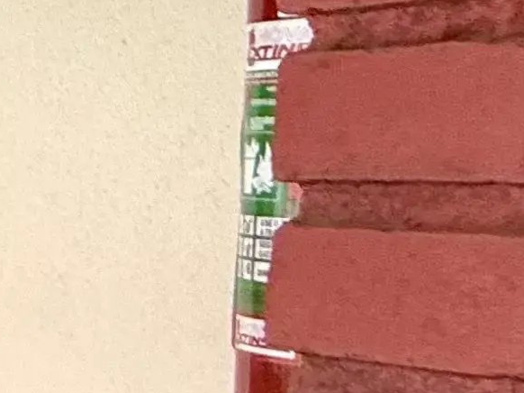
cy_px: 231
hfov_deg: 9.8
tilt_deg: -1.6
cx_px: -1280
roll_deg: -0.9
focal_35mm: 97
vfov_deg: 15.2
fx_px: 1468
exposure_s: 1/99
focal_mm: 2.22
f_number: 2.2
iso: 64
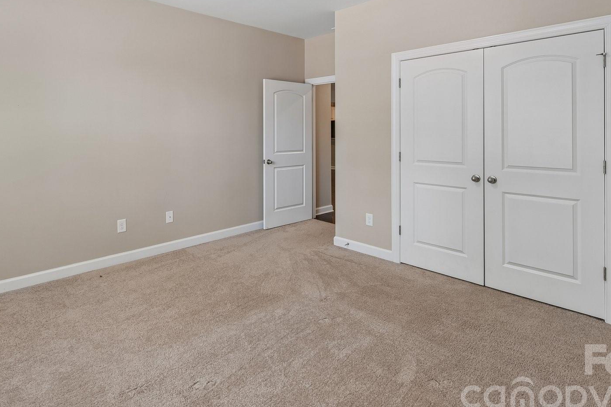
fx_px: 373
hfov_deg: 78.4
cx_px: 276
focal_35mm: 22
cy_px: 132
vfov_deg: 55.9
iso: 200
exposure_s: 1/13
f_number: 8
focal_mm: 15
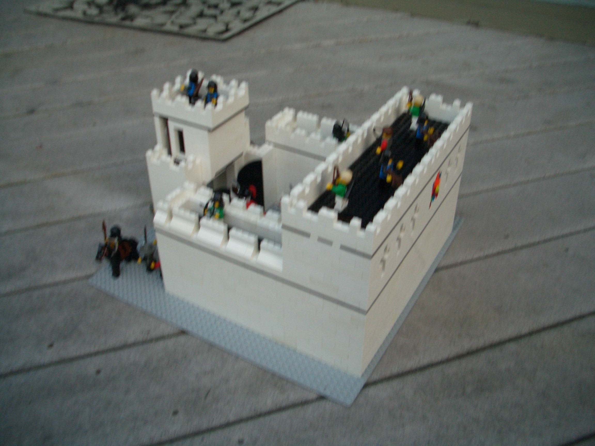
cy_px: 223
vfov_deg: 40.7
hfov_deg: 52.6
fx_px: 602
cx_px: 298
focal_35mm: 35
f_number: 2.6
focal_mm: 5.8
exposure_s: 1/100
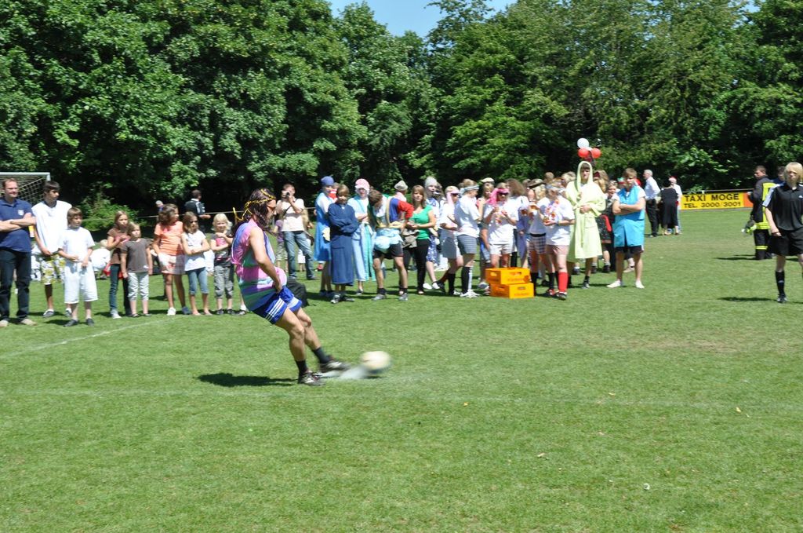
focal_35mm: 57
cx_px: 402
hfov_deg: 35.1
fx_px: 1269
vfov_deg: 23.7
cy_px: 266
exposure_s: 1/160
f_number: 13
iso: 200
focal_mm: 38
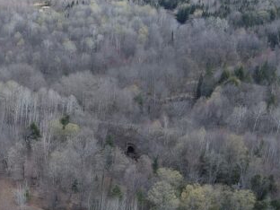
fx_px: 663
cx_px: -91
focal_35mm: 82
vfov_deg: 17.3
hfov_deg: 21.4
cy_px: 235
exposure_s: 1/240
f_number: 2.8
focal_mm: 4.5
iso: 100
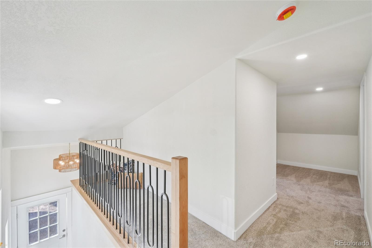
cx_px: 186
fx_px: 155
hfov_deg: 100.4
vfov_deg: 77.3
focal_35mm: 15
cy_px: 124
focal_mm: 10
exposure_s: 1/40
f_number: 8
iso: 800
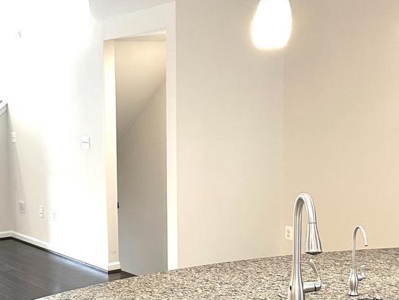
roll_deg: +1.3
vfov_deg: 23.6
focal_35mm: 62
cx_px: 88
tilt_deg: -7.7
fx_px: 715
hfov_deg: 30.5
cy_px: 197
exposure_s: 1/120
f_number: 1.78
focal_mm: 6.86
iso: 160
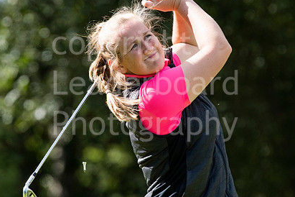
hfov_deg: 2.2
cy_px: 90
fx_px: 7628
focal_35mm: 931
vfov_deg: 1.5
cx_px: 146
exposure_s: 1/1600
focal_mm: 440
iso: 800
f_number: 6.3
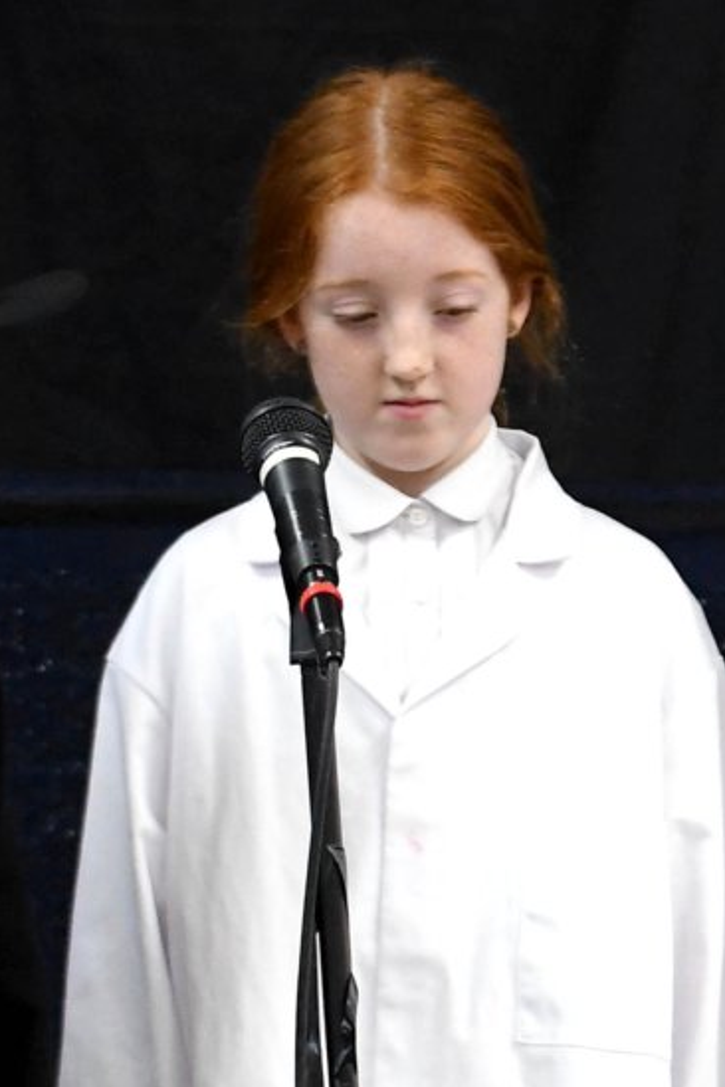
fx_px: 13865
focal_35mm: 459
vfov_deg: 4.5
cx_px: 1207
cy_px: 1028
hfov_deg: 3.0
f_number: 7.1
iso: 2000
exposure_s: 1/125
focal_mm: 82
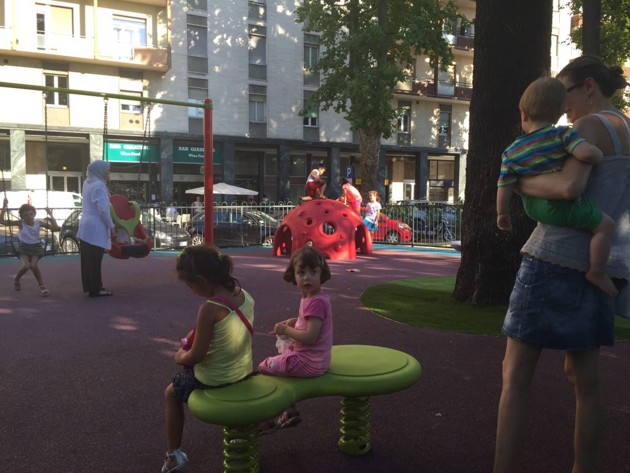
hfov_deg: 61.7
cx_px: 315
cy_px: 236
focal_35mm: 29
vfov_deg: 48.2
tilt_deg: -5.5
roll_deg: -1.1
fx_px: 528
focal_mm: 4.15
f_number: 2.2
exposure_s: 1/319
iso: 32
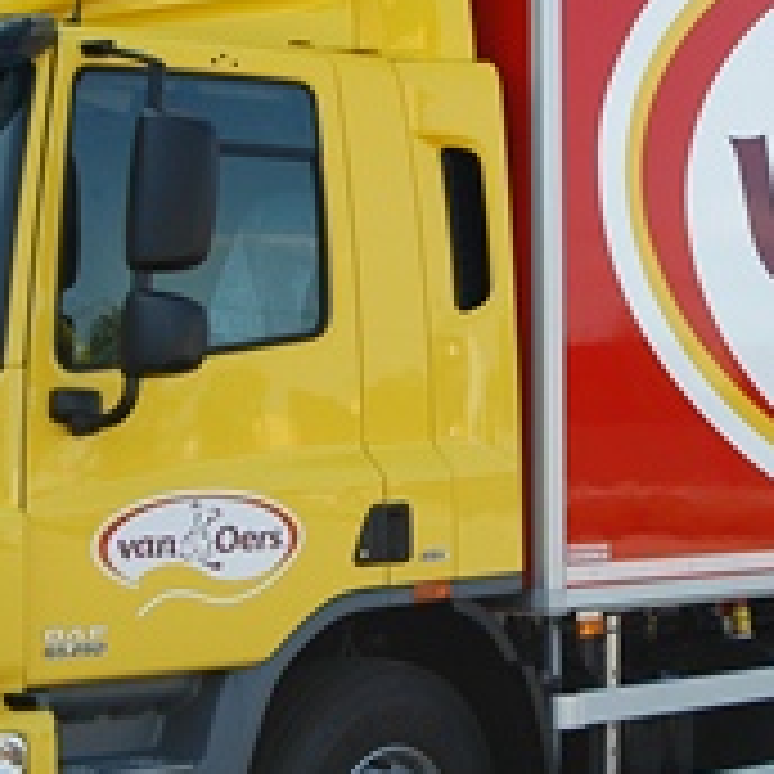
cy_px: 382
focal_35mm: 89
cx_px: 567
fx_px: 2251
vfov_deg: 19.5
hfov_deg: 19.4
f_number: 8
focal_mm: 24
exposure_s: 1/250
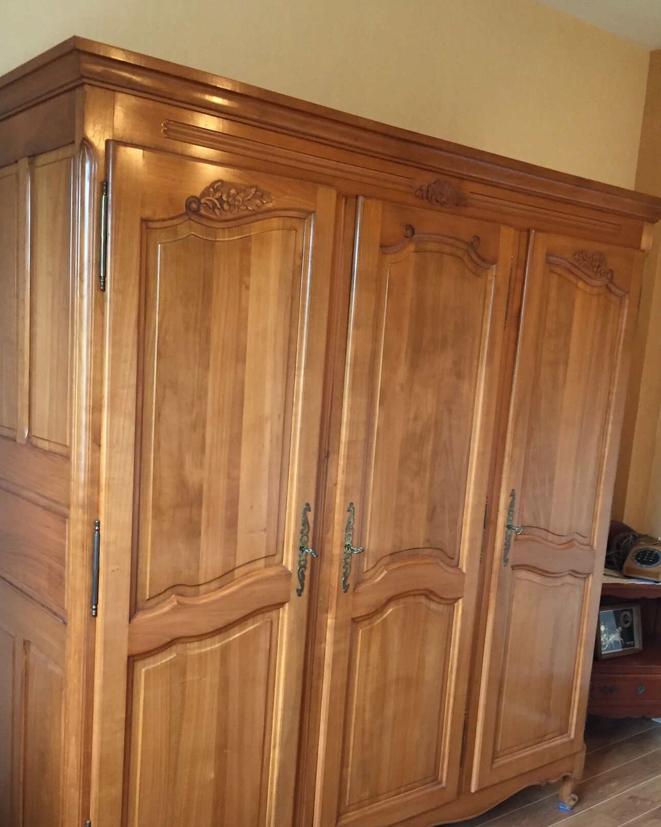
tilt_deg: -10.1
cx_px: 281
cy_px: 500
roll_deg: -3.4
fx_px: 856
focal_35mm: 35
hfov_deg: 42.1
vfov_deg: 51.2
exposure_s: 1/33
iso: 250
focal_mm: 4.15
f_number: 2.2
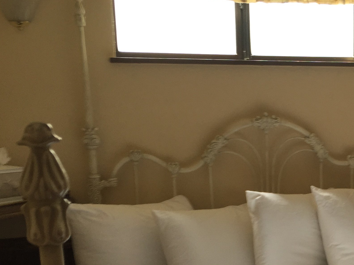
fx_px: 613
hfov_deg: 30.4
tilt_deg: -16.7
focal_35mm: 60
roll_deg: +1.1
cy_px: 230
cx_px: 337
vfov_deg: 23.9
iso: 40
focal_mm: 4.15
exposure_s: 1/60
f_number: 2.2
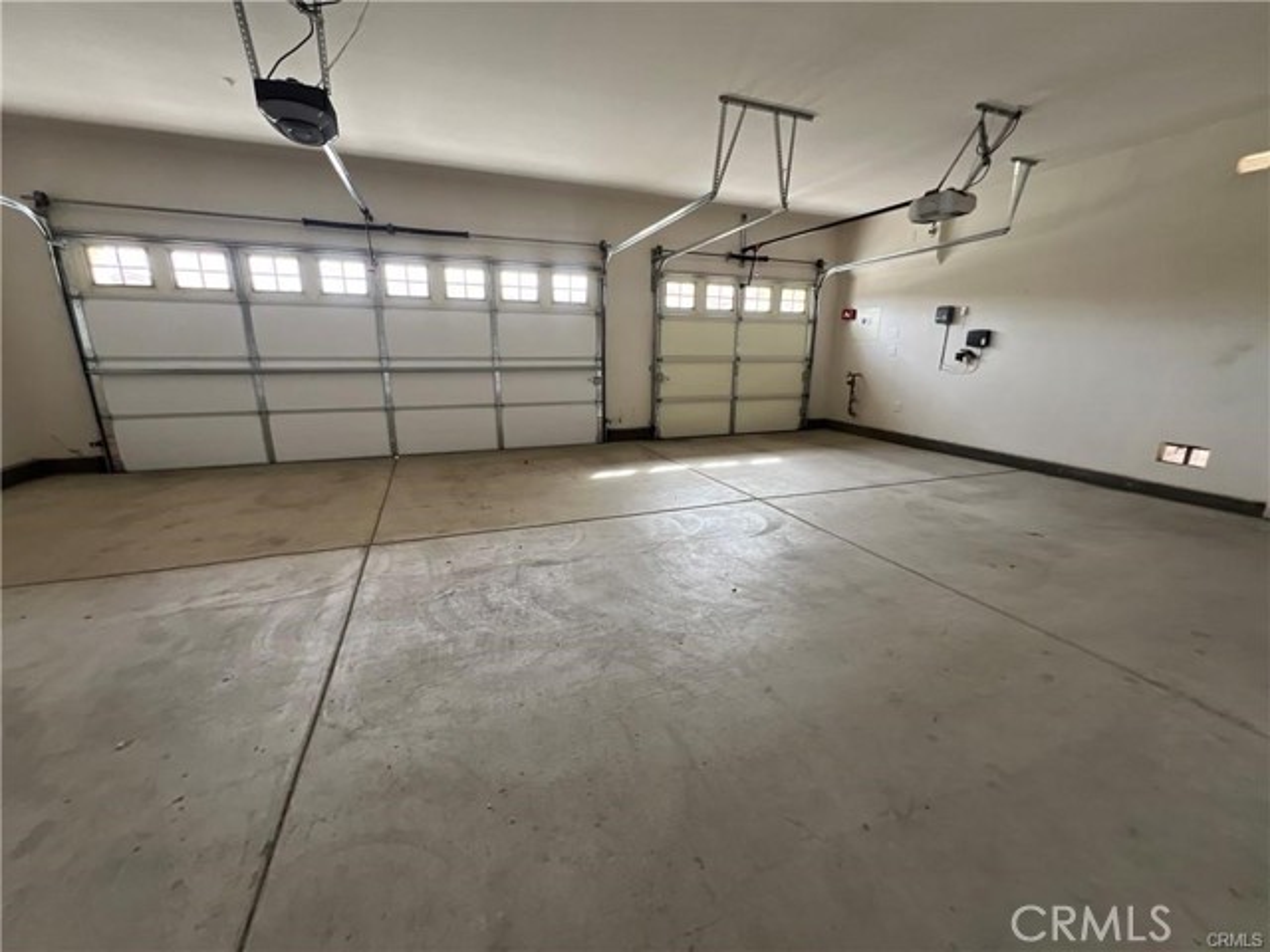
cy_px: 476
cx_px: 635
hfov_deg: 106.2
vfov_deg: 89.9
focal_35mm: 13
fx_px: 477
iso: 50
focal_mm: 1.57
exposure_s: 1/40
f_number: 1.8
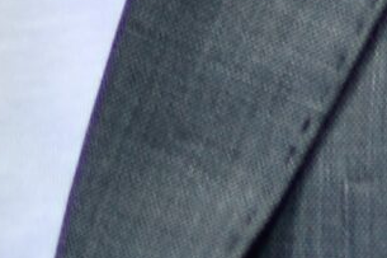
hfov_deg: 3.3
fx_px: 6769
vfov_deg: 2.1
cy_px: -1300
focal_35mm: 630
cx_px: 96
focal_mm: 50
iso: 200
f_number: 1.8
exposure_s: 1/100
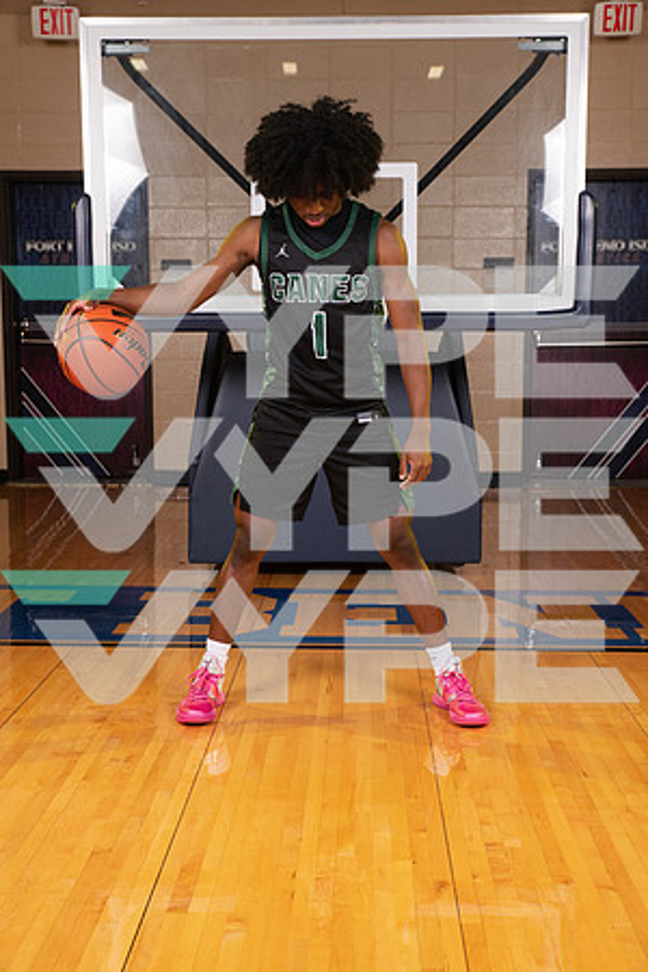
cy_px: 486
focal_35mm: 46
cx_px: 324
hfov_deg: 29.2
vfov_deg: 42.7
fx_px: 1242
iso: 320
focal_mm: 46
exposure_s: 1/320
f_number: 7.1
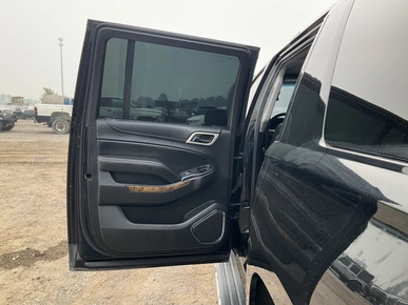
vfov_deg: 46.8
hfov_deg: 60.0
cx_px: 210
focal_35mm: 30
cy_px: 157
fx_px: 353
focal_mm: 3
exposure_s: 1/439
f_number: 1.8
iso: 25
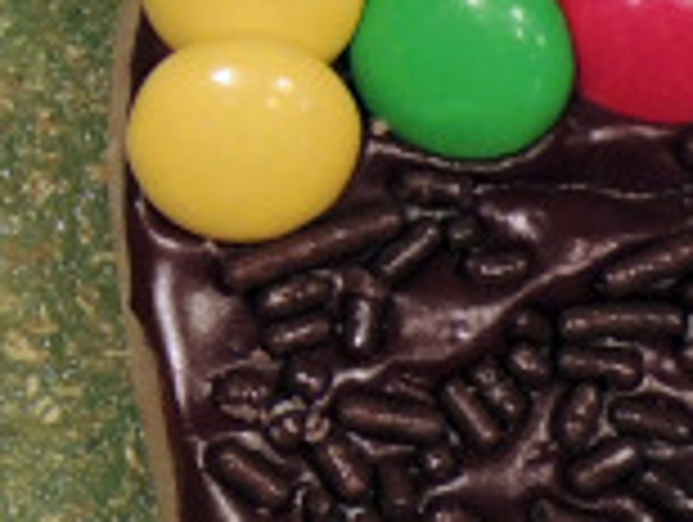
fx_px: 5715
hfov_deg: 6.6
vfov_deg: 5.1
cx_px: -886
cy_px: -486
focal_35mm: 285
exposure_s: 1/50
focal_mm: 7.6
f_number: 3.4
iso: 180
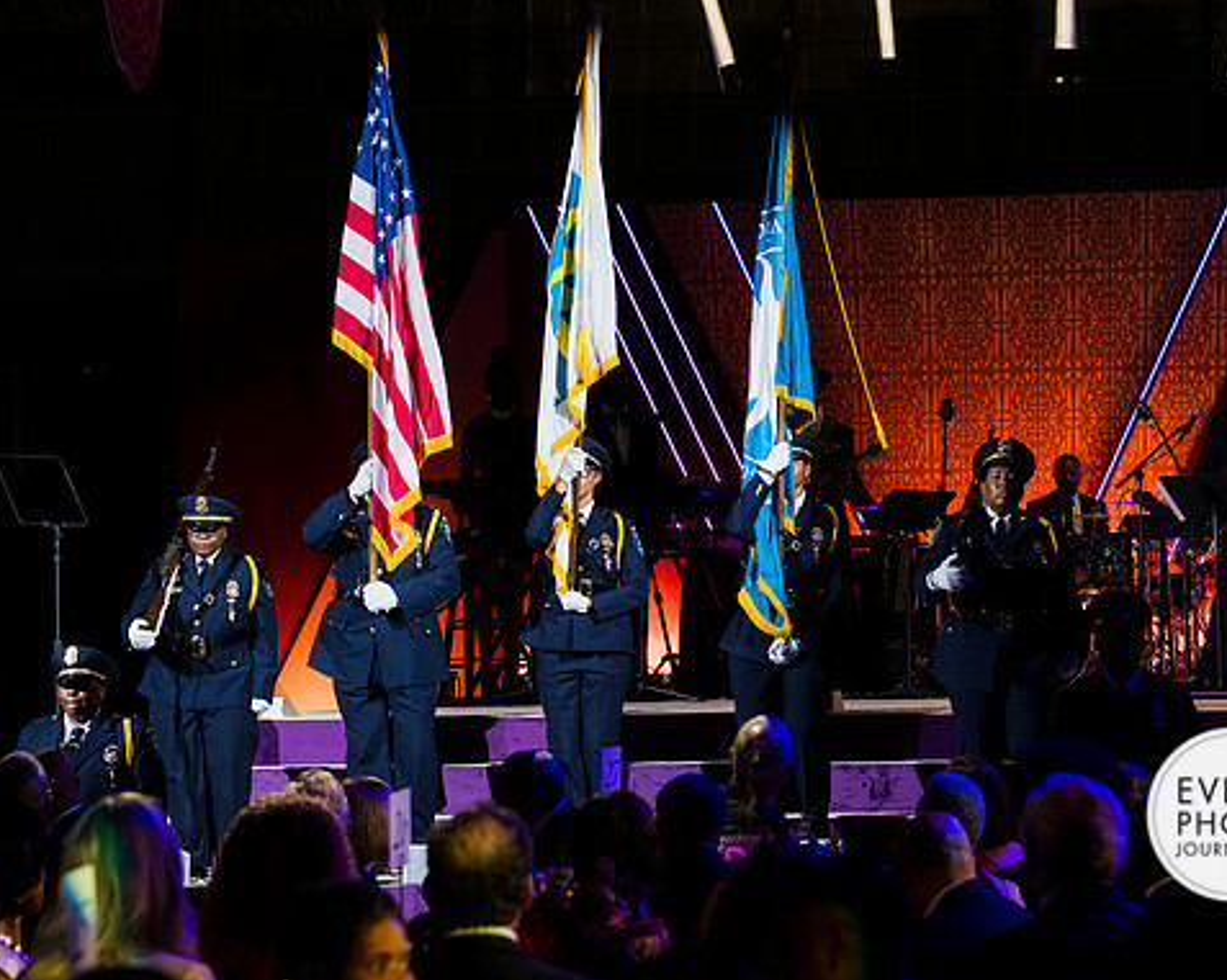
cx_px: 661
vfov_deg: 13.6
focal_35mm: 113
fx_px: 4101
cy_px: 489
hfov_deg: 17.0
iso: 1250
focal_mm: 66
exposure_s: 1/200
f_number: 3.5
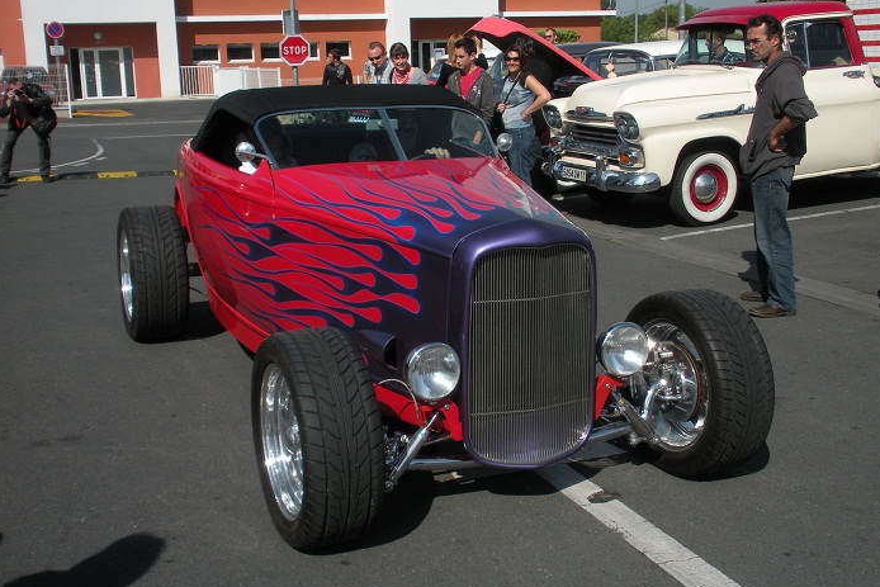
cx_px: 455
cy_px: 244
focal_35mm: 43
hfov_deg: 45.4
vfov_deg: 31.1
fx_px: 1051
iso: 64
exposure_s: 1/502
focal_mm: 6.3
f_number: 5.6
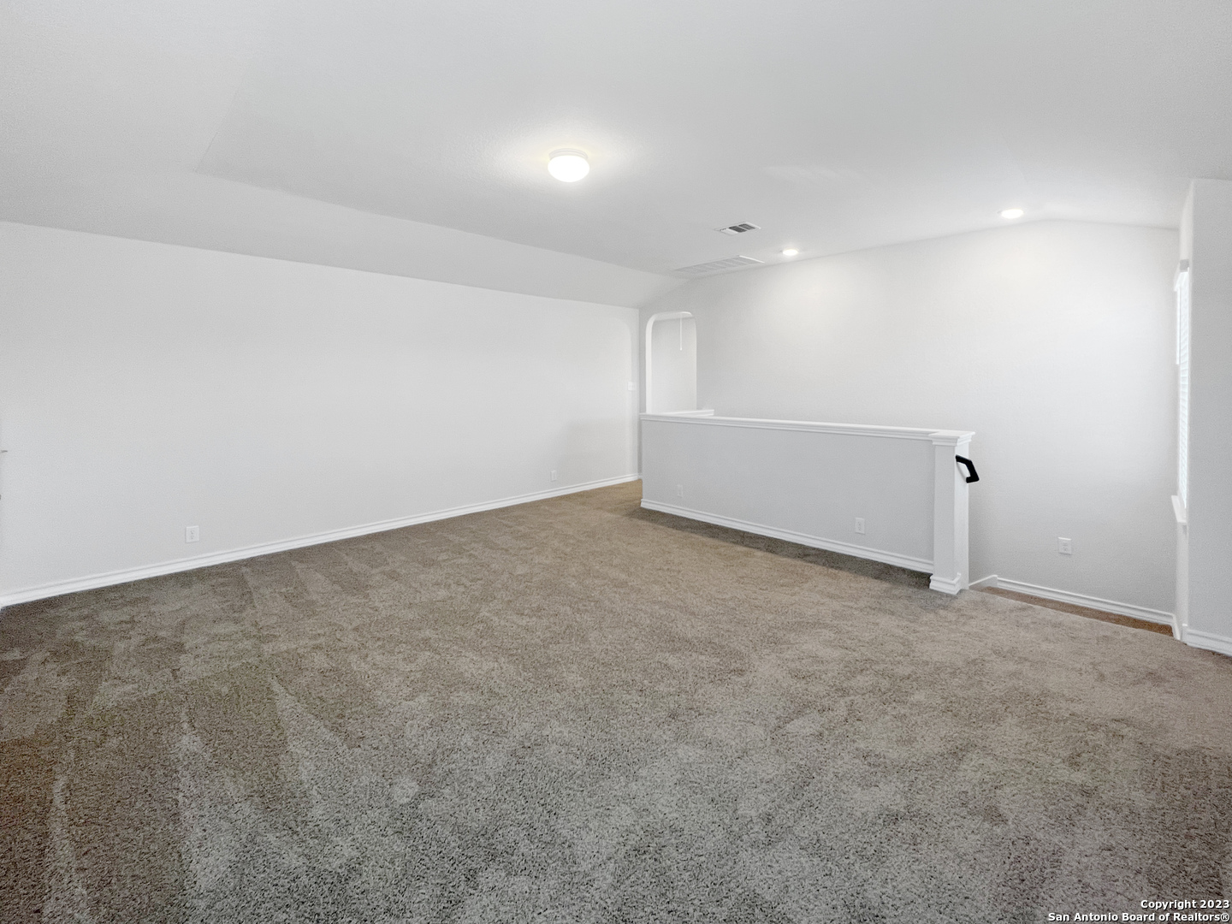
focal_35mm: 13
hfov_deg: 106.2
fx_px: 463
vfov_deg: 89.9
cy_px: 462
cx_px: 616
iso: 250
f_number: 1.8
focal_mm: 1.57
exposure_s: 1/120
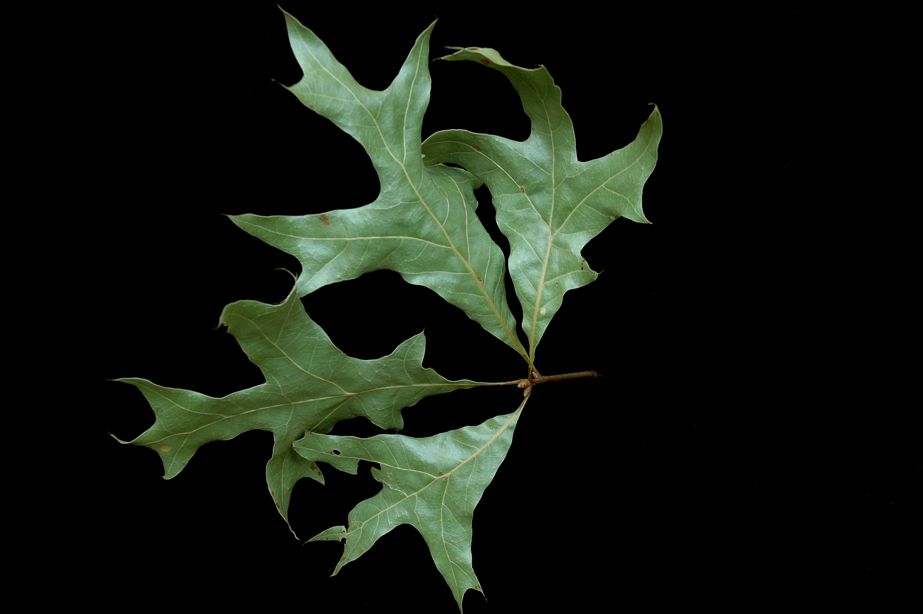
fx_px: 1114
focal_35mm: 44
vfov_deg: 30.8
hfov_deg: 45.0
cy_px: 307
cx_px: 462
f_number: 5.6
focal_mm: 29
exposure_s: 1/80
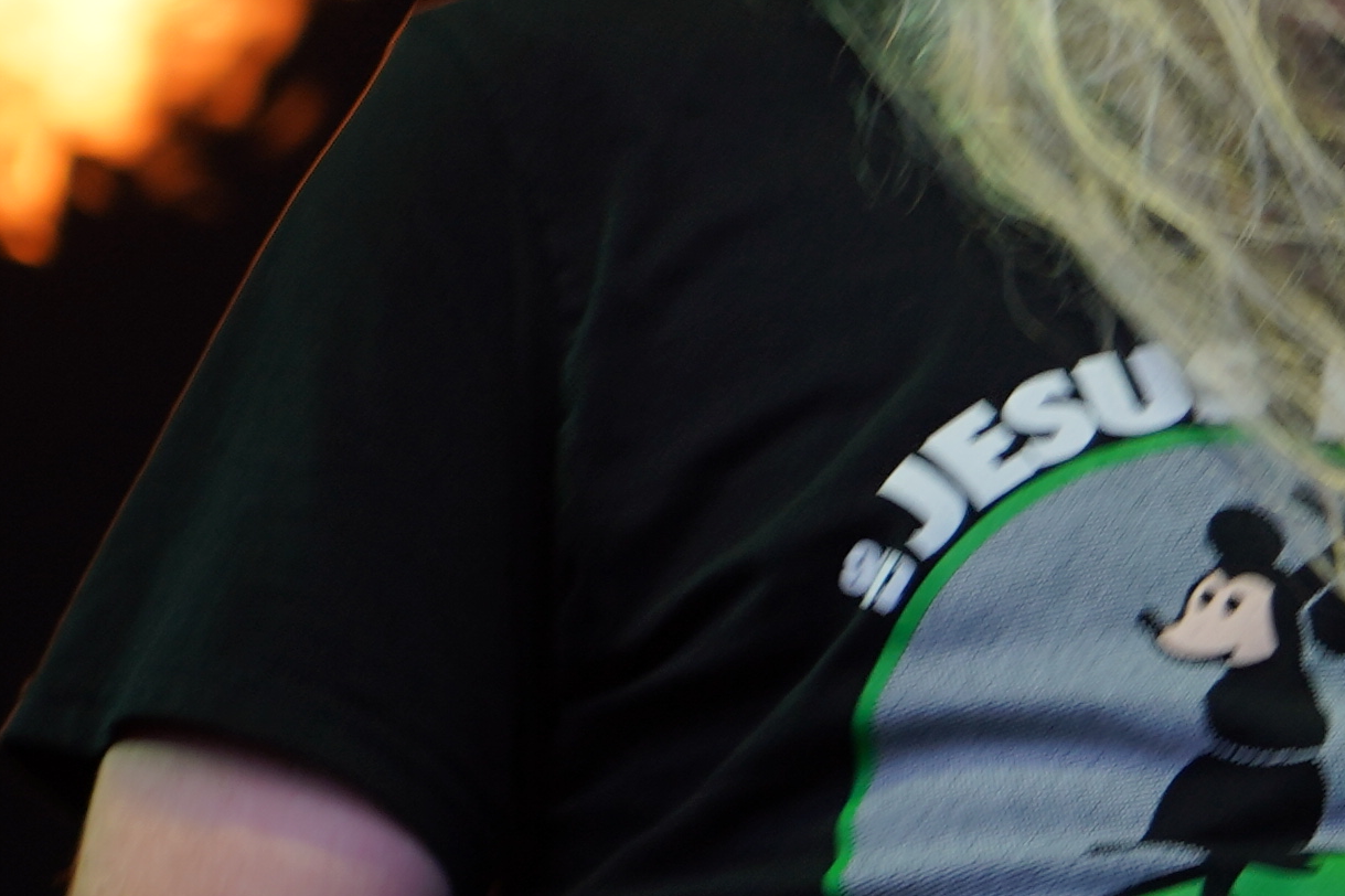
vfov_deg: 2.7
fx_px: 19309
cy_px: 117
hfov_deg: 4.0
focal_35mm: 517
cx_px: 1798
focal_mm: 105
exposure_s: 1/125
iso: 100
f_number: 4
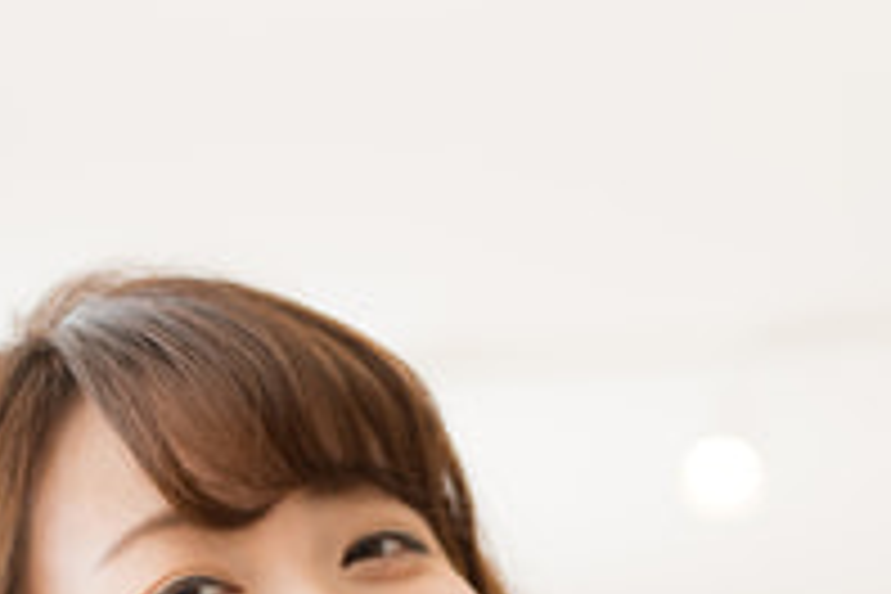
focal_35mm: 162
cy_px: 853
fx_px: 4009
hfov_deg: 12.7
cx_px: 518
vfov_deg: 8.3
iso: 400
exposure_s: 1/160
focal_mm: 50
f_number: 2.5
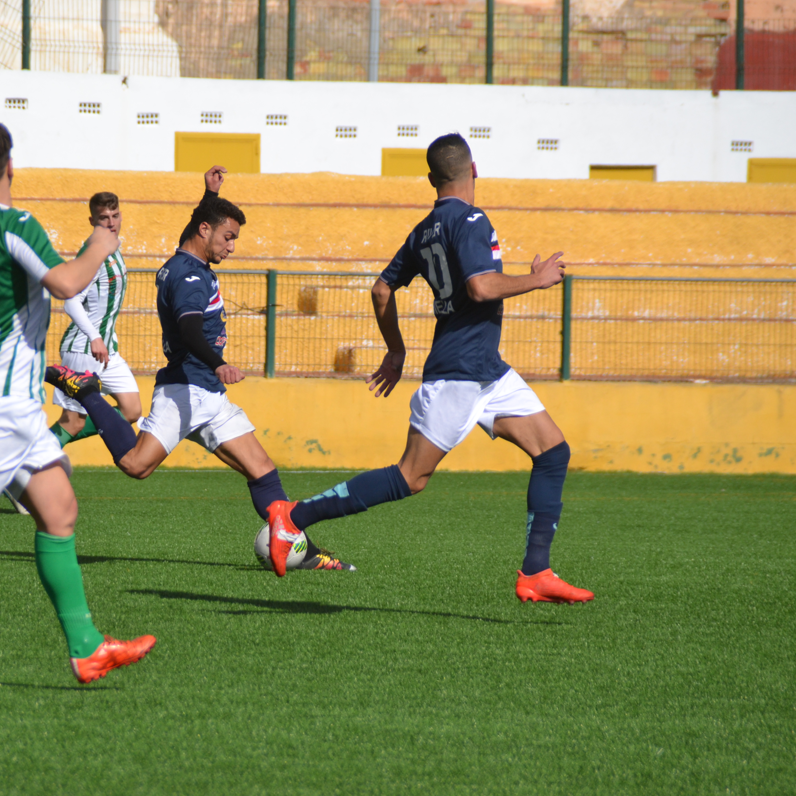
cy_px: 398
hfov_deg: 4.6
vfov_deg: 4.6
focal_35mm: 383
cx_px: 226
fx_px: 9964
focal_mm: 200
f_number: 7.1
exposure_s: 1/2000
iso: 320
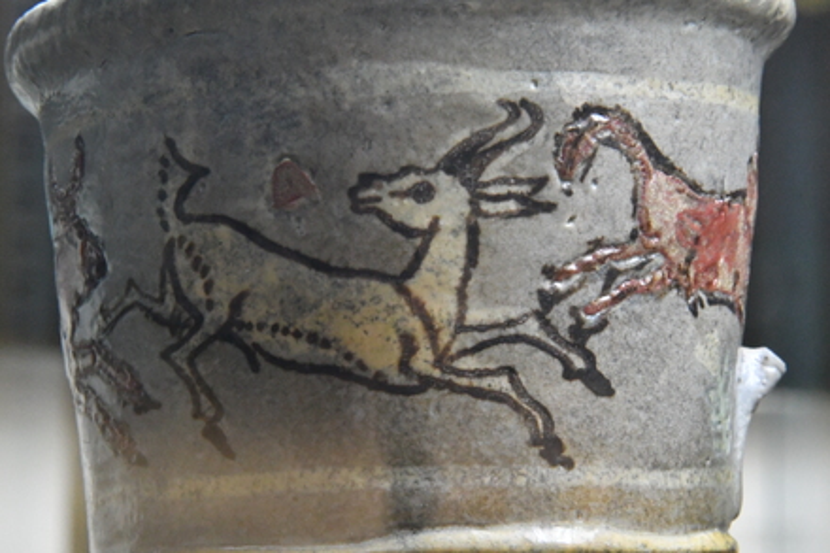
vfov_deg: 7.6
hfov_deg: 11.4
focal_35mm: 180
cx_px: 415
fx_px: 4148
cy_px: 276
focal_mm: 120
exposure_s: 1/30
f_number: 22
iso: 8000
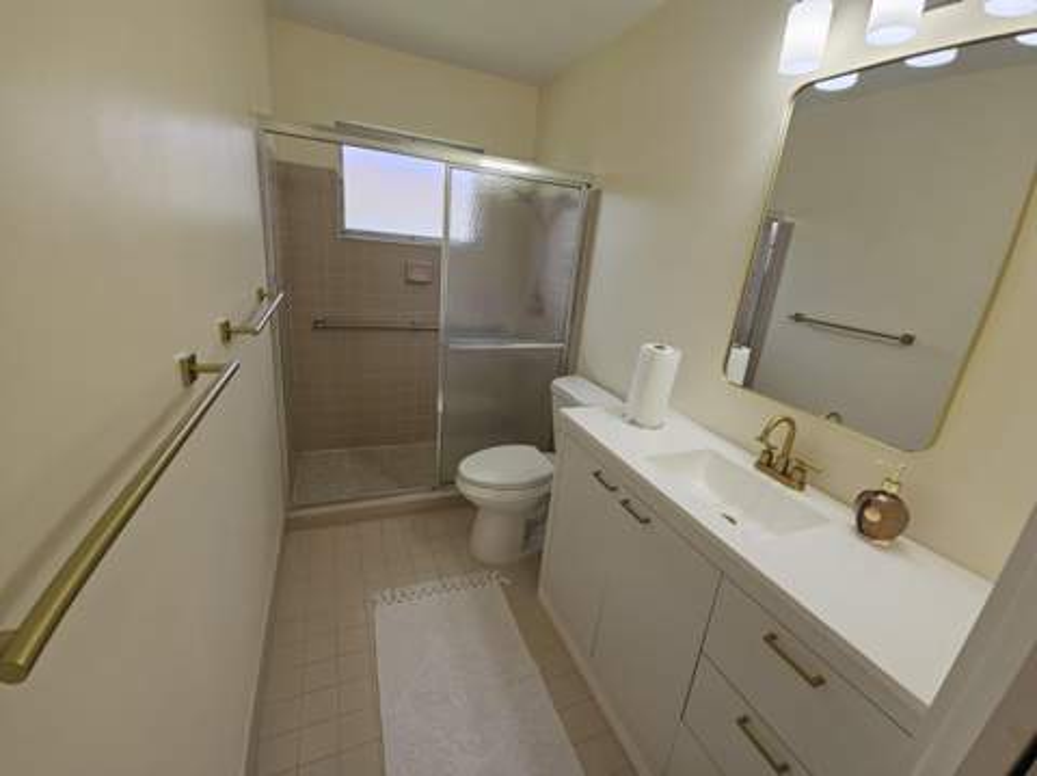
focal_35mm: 13
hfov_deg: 106.2
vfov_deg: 89.8
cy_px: 388
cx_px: 518
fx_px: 389
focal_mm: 2.2
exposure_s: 1/120
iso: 50
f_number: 2.2
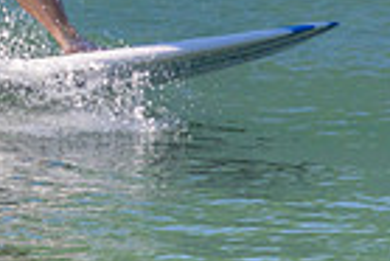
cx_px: -87
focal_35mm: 3339
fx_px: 36210
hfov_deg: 0.6
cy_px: -175
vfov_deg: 0.4
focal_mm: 800
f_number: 11
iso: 1100
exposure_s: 1/2000
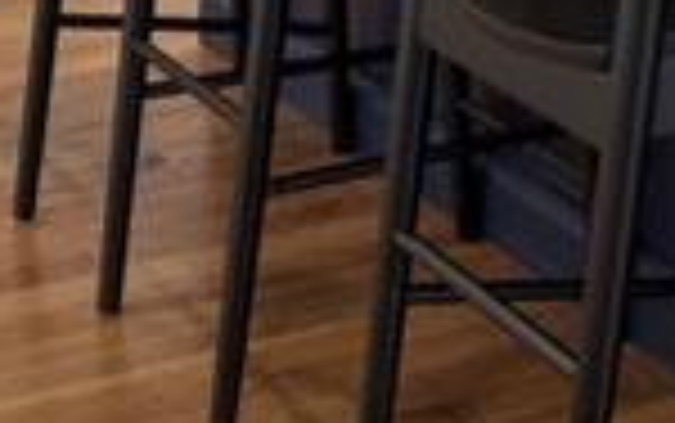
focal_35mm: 125
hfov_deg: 16.1
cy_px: -756
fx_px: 2301
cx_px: 774
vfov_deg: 8.9
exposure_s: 1/8
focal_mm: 12
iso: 100
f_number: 8
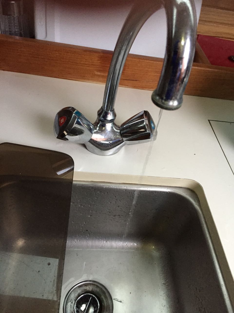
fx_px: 261
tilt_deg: -43.7
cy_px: 156
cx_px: 117
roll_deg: -10.0
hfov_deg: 48.2
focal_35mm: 29
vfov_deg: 61.7
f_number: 2.2
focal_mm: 4.15
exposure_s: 1/17
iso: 250
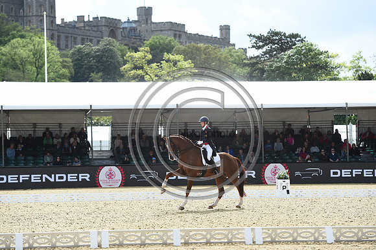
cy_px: 125
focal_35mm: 116
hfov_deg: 17.7
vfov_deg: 11.8
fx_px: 1211
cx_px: 188
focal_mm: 116
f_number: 4.5
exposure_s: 1/1250
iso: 250
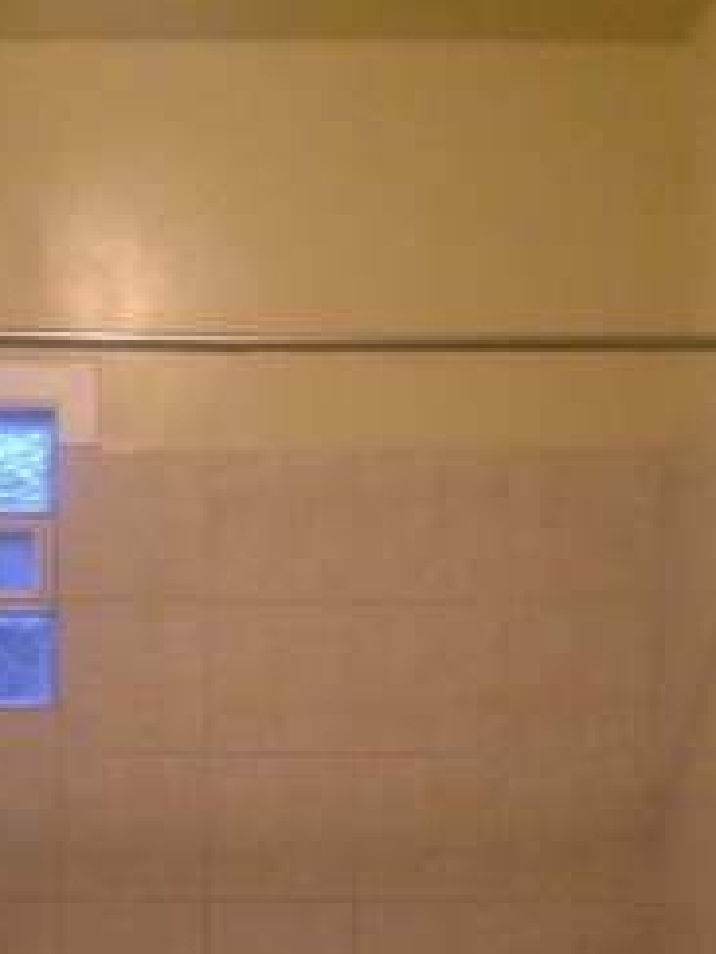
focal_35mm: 57
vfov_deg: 31.5
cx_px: 180
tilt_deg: -6.1
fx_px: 1572
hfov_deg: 25.4
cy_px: 934
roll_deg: +0.2
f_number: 2.2
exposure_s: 1/17
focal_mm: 4.15
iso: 500
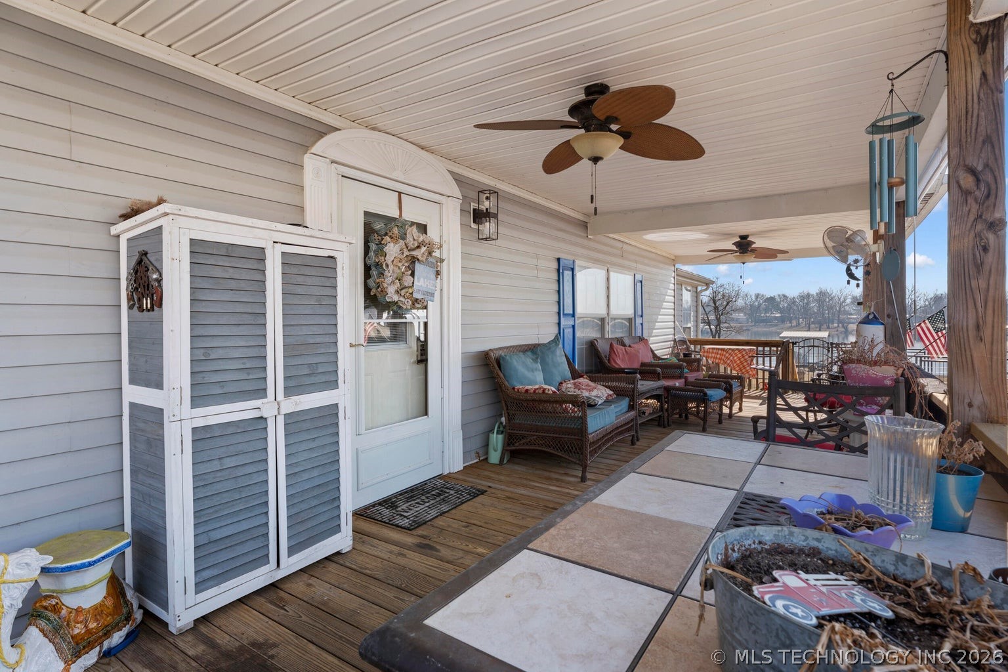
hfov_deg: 91.6
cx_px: 504
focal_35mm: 18
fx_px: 490
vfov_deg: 68.9
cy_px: 336
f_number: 8
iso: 160
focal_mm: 17.5
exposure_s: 1/30
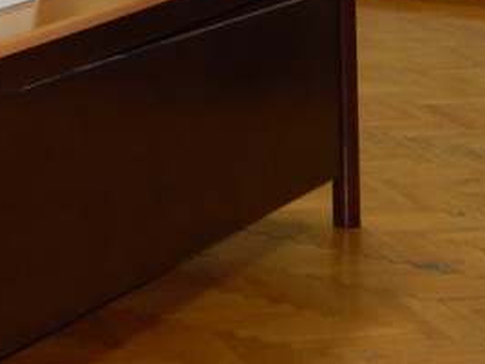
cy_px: -317
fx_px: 1821
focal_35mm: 130
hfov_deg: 14.2
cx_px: -230
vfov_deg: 10.6
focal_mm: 6.1
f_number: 3.3
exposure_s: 1/30
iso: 200
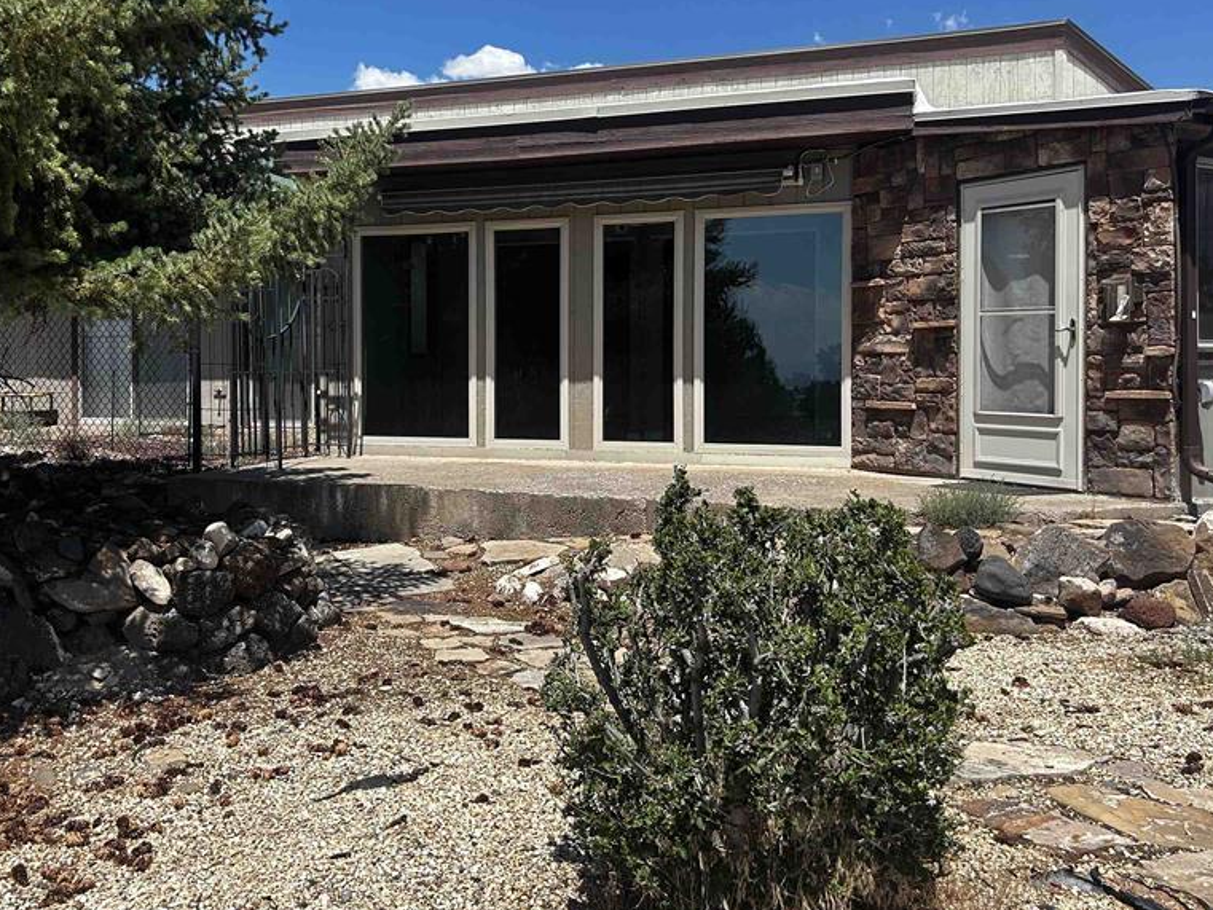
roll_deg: -0.3
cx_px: 494
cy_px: 371
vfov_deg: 40.6
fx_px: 1227
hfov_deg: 52.3
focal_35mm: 35
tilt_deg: -0.5
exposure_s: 1/3460
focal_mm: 5.7
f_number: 1.5
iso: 50
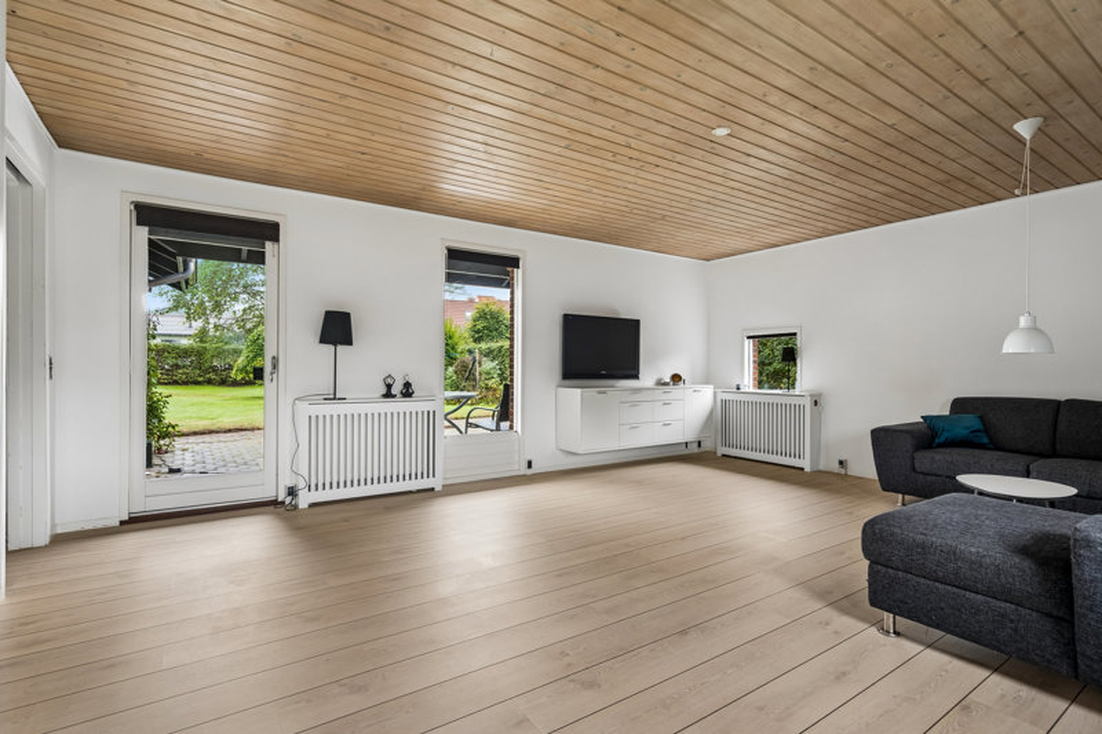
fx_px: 490
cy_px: 367
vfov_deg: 73.7
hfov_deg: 96.7
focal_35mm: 16
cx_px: 551
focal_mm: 16
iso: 400
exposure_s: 1/6
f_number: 4
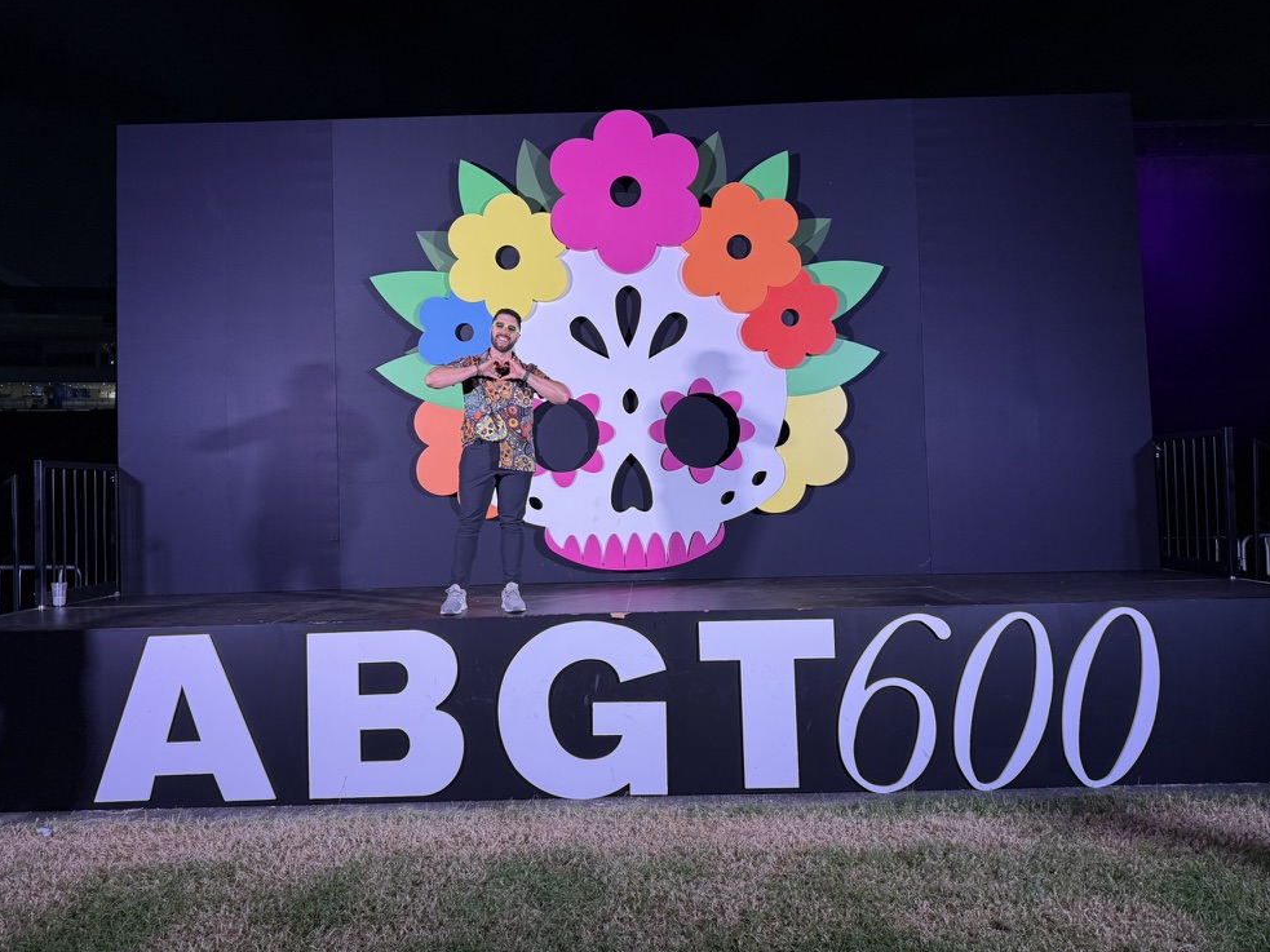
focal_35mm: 25
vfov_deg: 54.9
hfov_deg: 69.4
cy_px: 468
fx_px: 917
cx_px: 637
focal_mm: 6.76
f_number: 1.78
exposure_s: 1/103
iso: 200
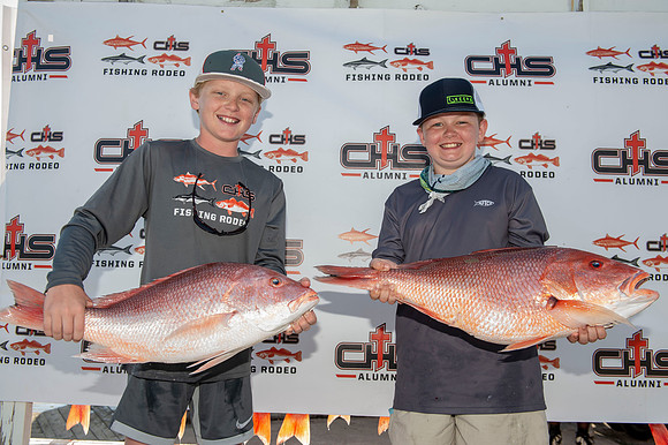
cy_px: 222
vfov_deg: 38.8
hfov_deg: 55.8
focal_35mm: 34
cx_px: 334
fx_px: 631
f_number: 6.3
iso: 50
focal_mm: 34
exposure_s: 1/100
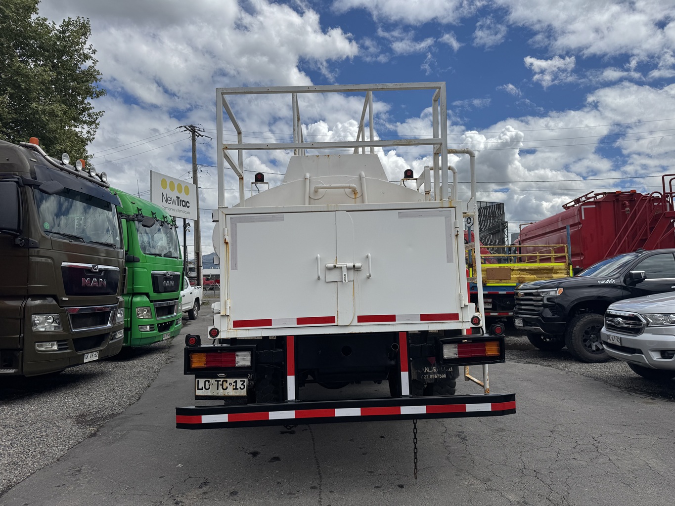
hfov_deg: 71.6
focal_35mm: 24
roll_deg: +0.6
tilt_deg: +3.5
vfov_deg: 56.8
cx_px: 338
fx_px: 468
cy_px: 253
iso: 80
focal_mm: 6.76
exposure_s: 1/9009
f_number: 1.78
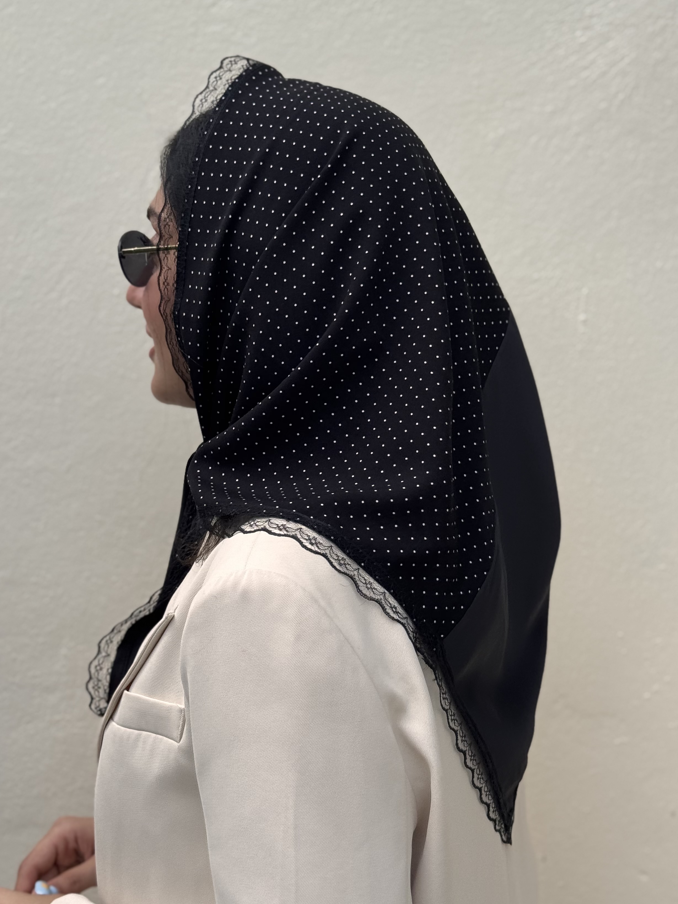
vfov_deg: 32.7
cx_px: 311
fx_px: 1541
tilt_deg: -4.4
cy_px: 419
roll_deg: +1.3
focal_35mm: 59
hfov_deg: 24.8
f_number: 1.78
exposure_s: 1/2331
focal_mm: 6.76
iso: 64
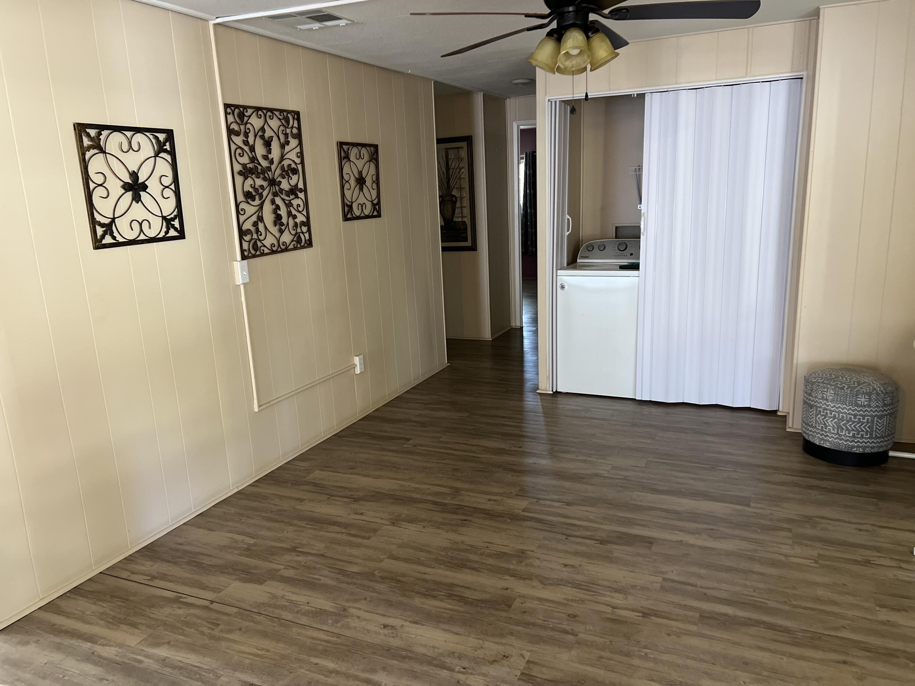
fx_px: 687
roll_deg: +2.9
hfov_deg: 67.3
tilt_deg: -10.9
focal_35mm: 26
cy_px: 343
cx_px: 458
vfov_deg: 53.1
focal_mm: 5.7
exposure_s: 1/60
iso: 400
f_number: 1.5
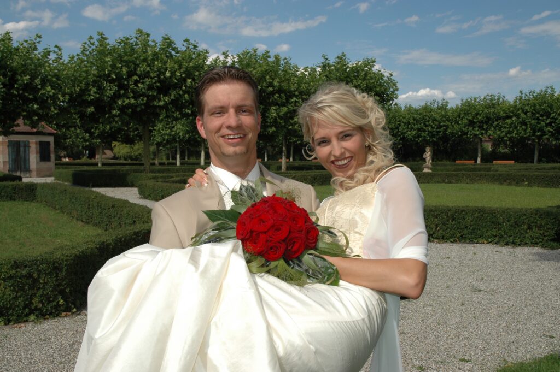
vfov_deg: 35.4
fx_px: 583
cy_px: 186
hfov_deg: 51.3
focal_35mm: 38
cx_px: 280
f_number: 9
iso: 200
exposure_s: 1/500
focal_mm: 25
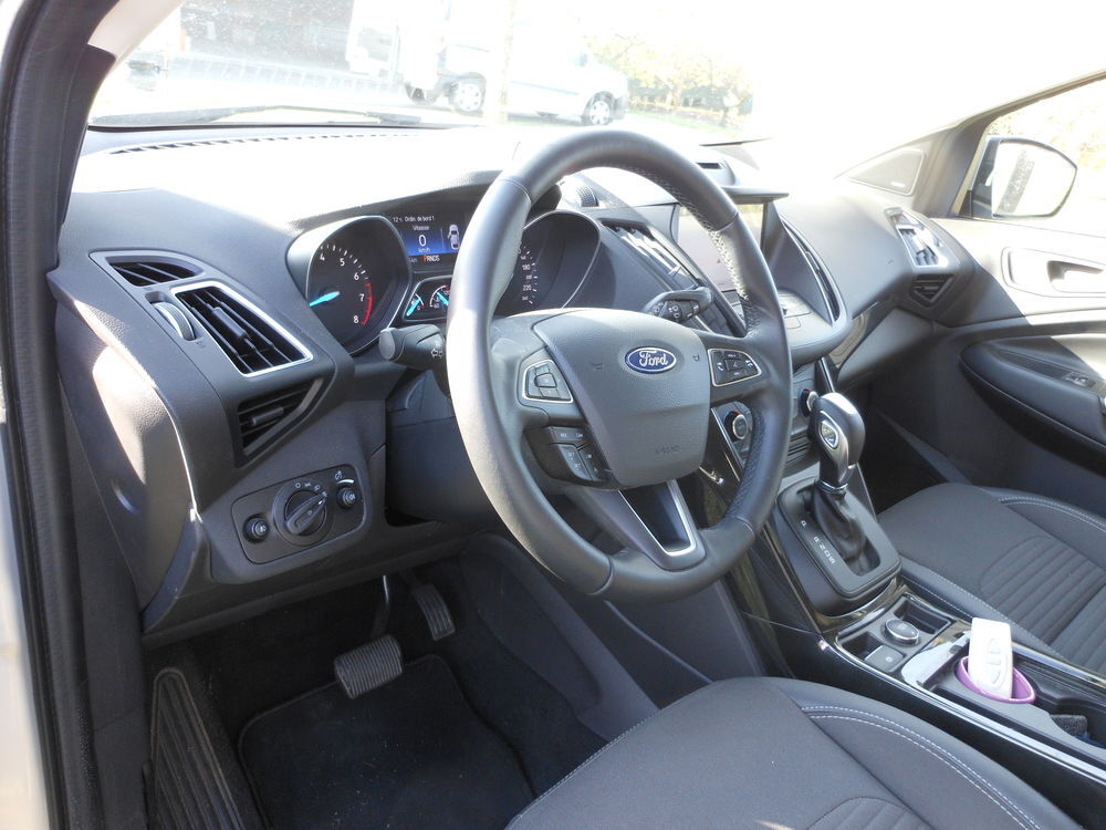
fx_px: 895
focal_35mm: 28
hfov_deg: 63.4
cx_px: 553
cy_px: 415
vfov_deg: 49.7
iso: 125
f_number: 3.7
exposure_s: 1/30
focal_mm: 5
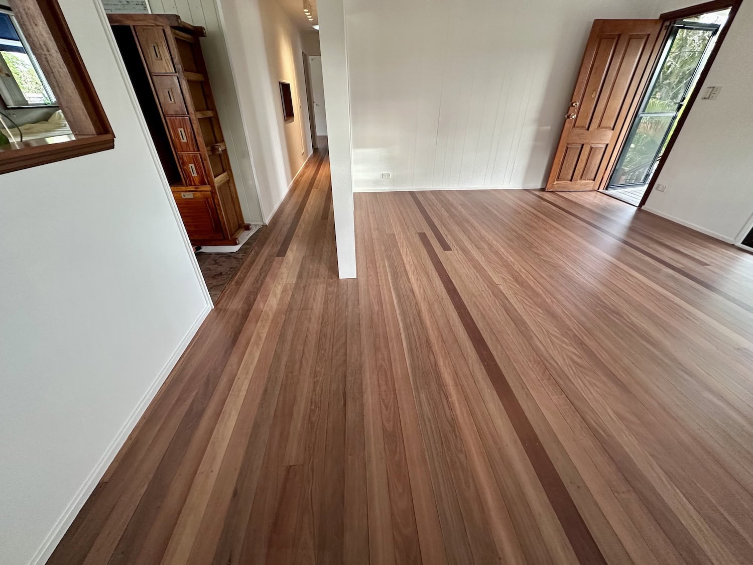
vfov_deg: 85.7
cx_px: 376
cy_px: 282
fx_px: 305
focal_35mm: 14
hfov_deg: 102.1
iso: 200
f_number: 2.2
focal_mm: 2.2
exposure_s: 1/50
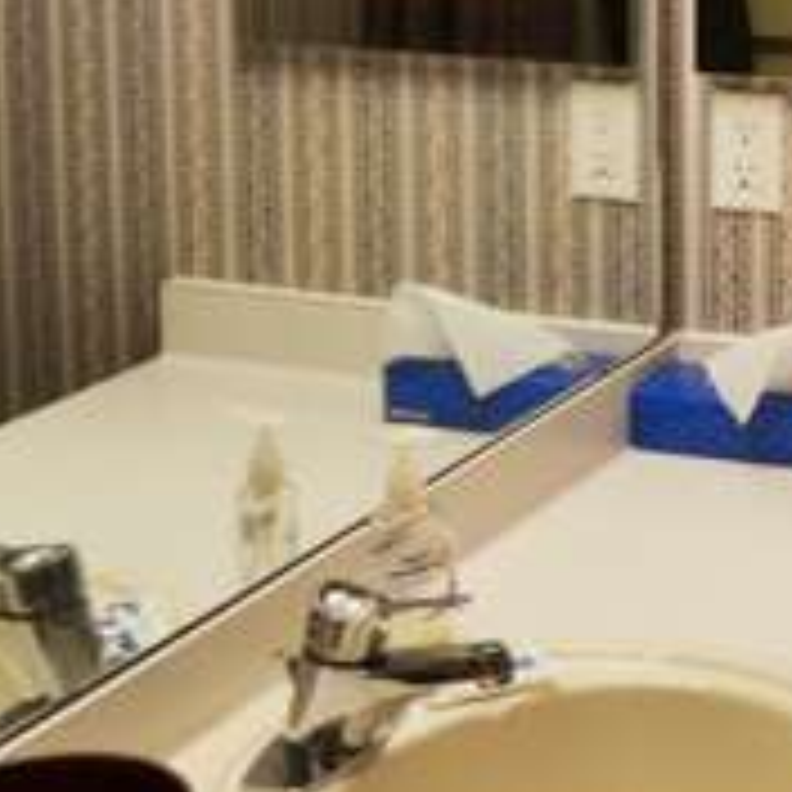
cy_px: -9
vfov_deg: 17.0
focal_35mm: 100
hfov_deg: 16.3
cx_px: 1076
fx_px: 2589
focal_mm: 18
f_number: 4
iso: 400
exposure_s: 1/60
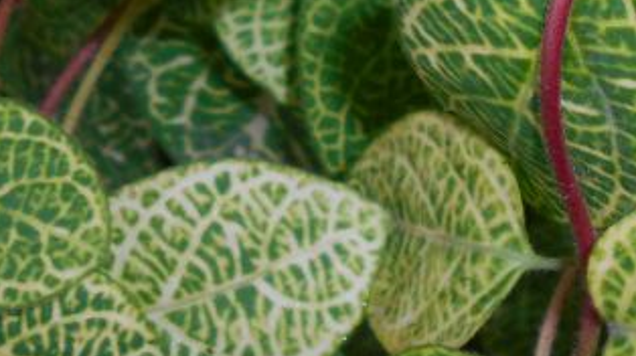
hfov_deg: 21.4
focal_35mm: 98
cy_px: -112
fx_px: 1651
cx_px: 553
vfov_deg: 12.0
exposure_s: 1/80
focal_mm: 5.1
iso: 80
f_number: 8.5
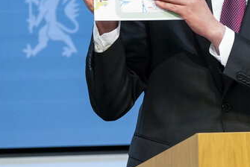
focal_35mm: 782
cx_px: 258
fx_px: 5435
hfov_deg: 2.6
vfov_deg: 1.8
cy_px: 31
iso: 800
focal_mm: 171
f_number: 3.2
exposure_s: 1/250
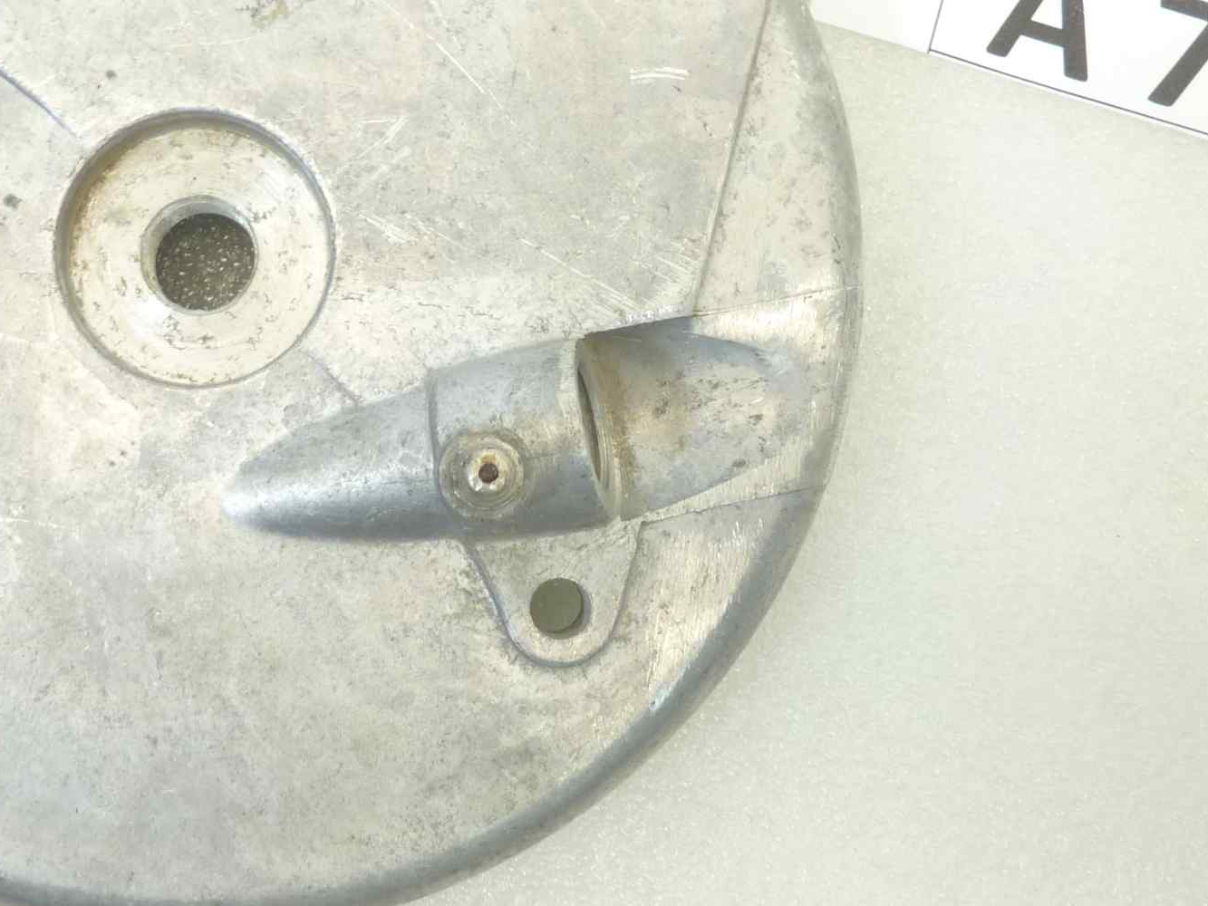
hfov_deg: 39.3
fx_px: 1675
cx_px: 439
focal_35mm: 48
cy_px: 377
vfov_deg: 30.2
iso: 80
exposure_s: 1/15
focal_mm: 4.1
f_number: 3.3
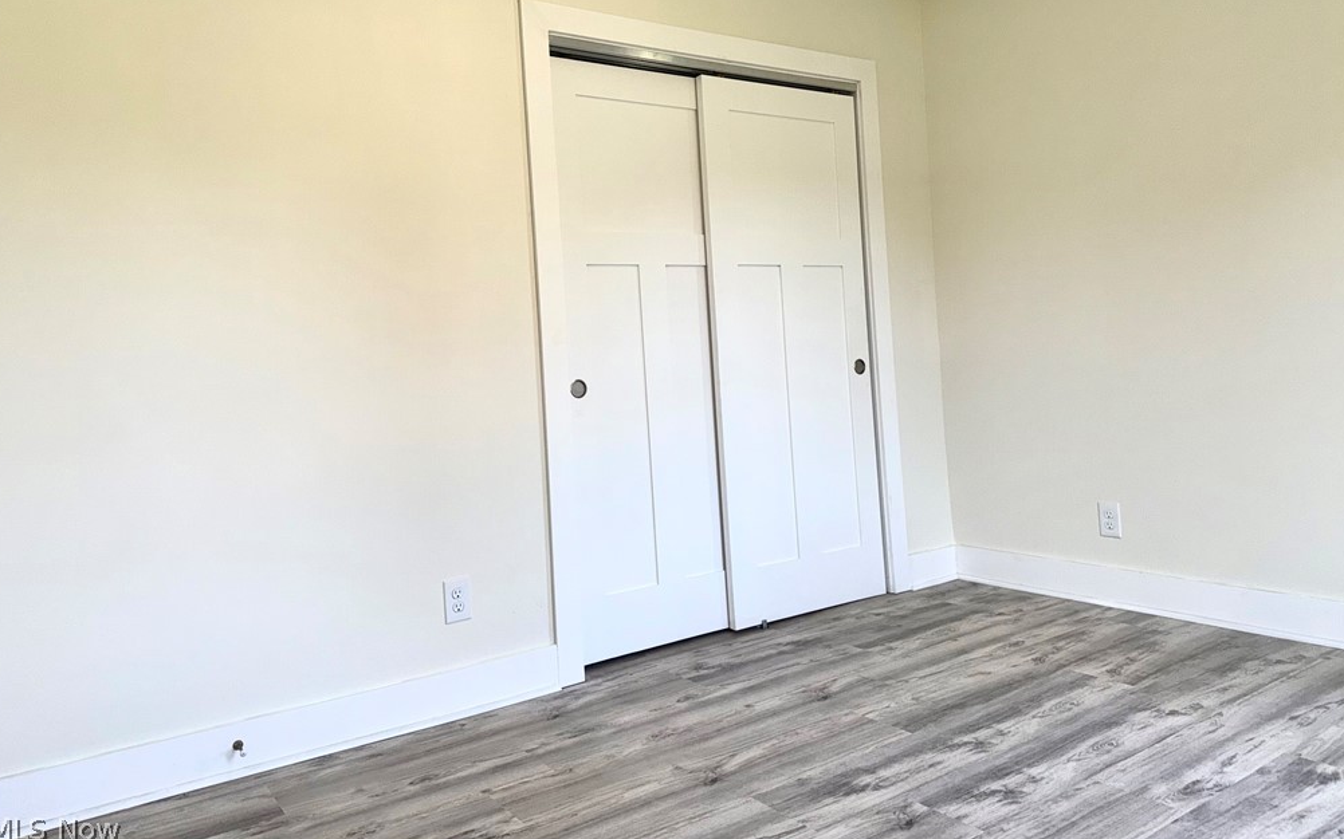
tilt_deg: +1.5
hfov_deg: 70.4
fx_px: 952
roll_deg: +3.5
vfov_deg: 47.3
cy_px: 336
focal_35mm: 26
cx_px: 667
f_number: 1.78
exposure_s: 1/124
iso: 50
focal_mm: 6.76
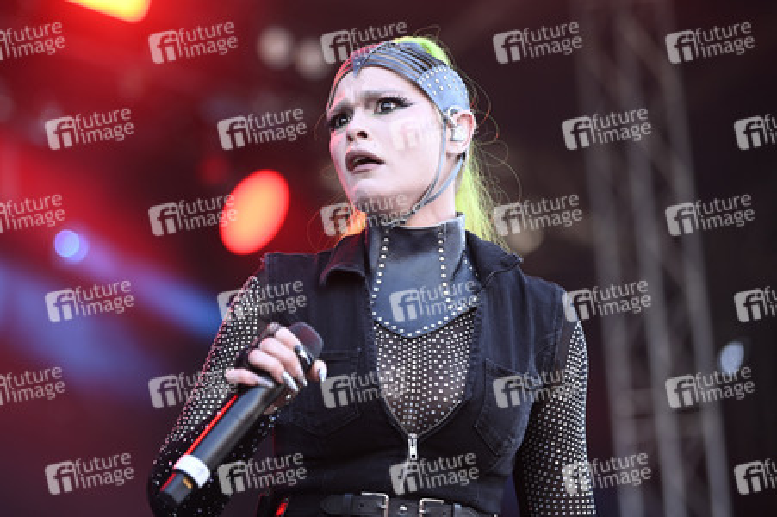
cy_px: 258
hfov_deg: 17.1
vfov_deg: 11.4
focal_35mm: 120
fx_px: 2588
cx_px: 388
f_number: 2.8
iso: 320
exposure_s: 1/400
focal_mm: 120
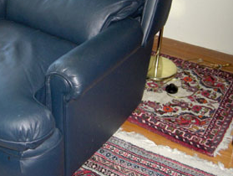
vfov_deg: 21.4
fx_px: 458
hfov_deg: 28.1
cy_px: 37
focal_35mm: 68
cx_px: 58
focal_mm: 7.9
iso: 200
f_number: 2.8
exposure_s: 1/60
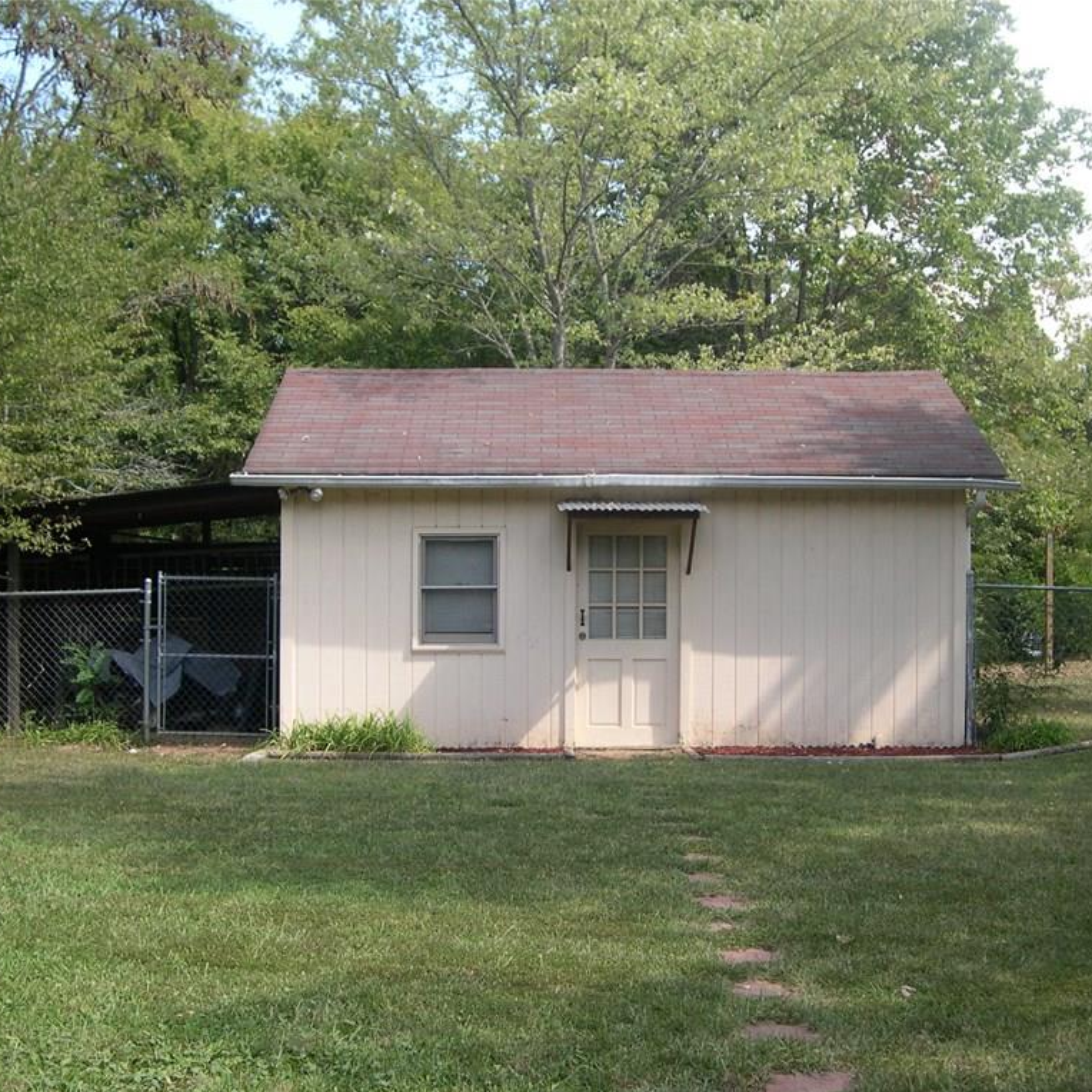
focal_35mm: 45
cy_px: 547
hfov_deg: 37.6
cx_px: 552
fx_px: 1606
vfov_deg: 37.6
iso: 100
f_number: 2.8
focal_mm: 8
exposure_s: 1/314
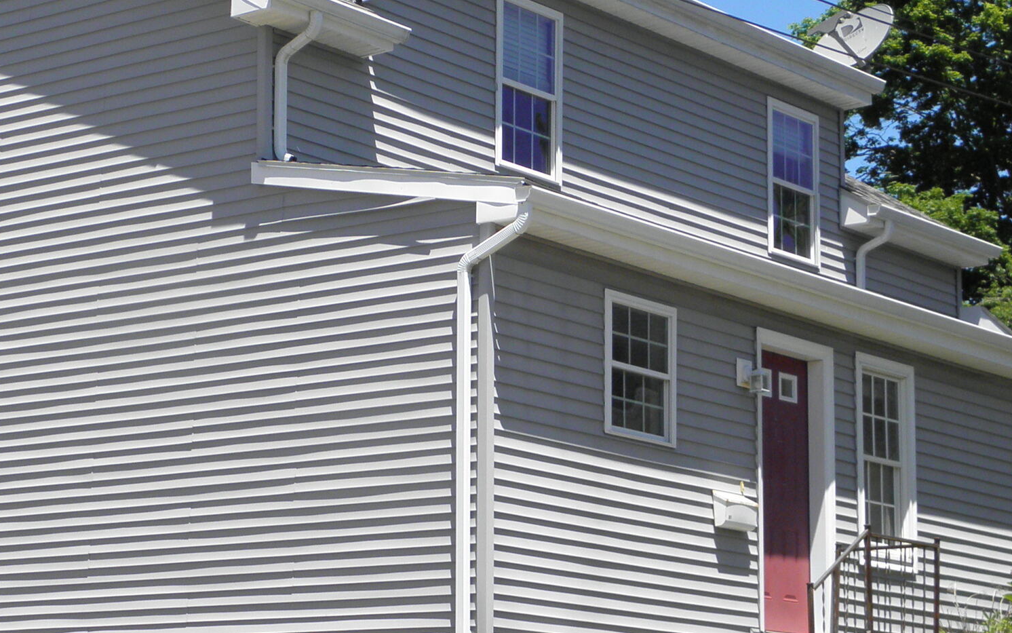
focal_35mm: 96
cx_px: 273
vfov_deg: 13.6
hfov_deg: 21.5
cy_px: 445
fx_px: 2648
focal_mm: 7.9
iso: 100
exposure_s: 1/640
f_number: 3.9
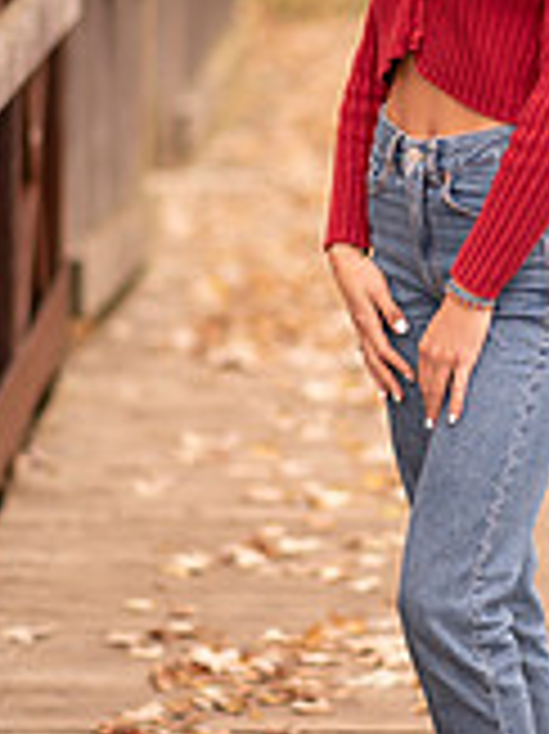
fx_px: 4785
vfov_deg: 8.8
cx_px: 436
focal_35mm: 226
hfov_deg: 6.6
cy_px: 207
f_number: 1.8
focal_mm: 85
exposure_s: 1/500
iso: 100
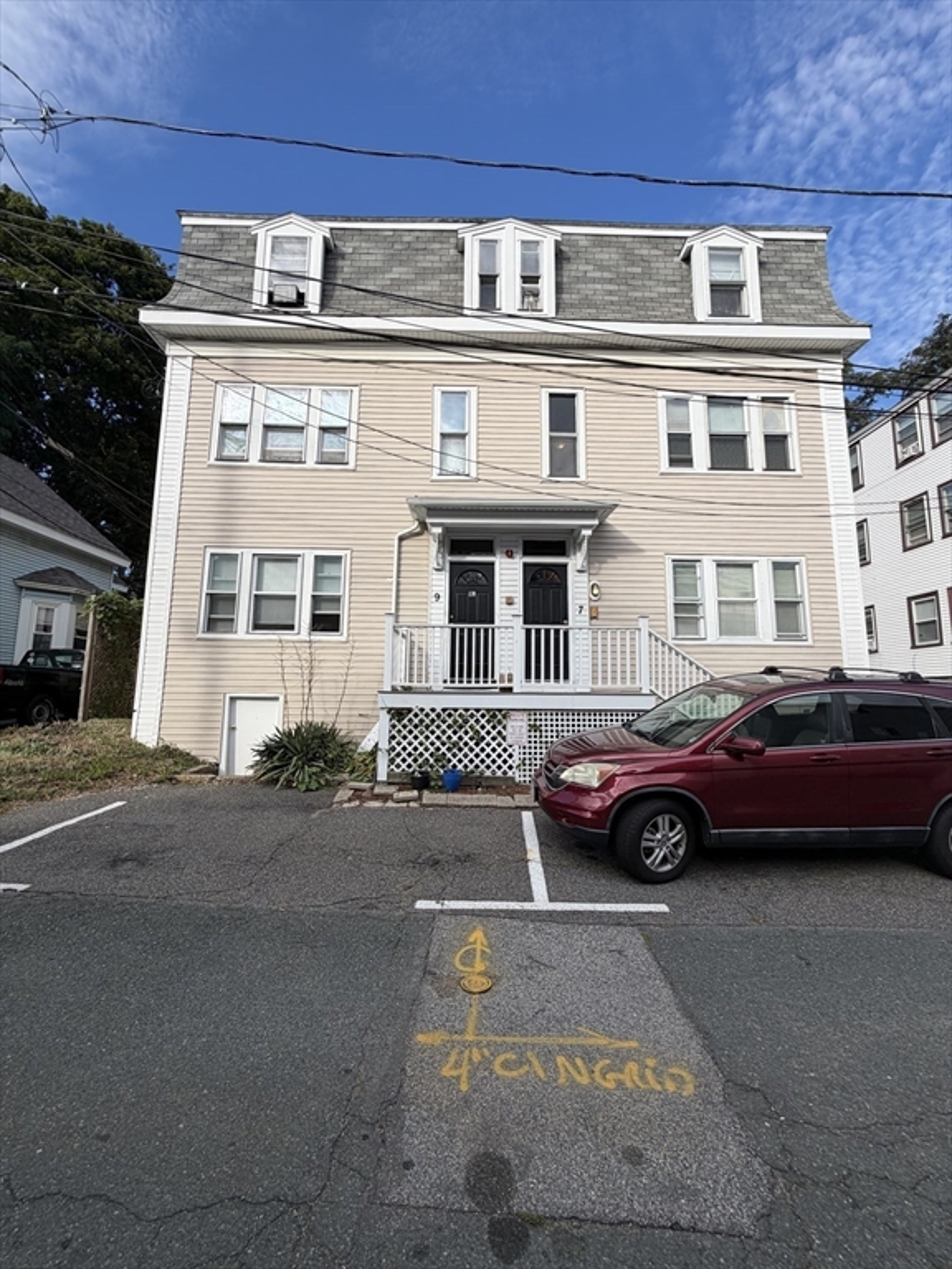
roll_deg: -2.0
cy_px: 634
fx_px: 513
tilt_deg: +9.5
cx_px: 476
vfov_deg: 102.1
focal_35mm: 14
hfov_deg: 85.7
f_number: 2.2
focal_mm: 2.22
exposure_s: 1/770
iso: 32
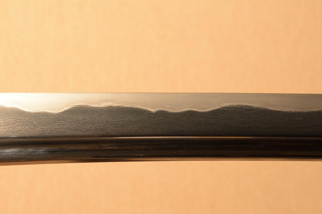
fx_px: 885
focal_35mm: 99
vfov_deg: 13.8
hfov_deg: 20.6
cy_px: 107
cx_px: 161
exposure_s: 1/2
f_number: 11
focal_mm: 66
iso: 400
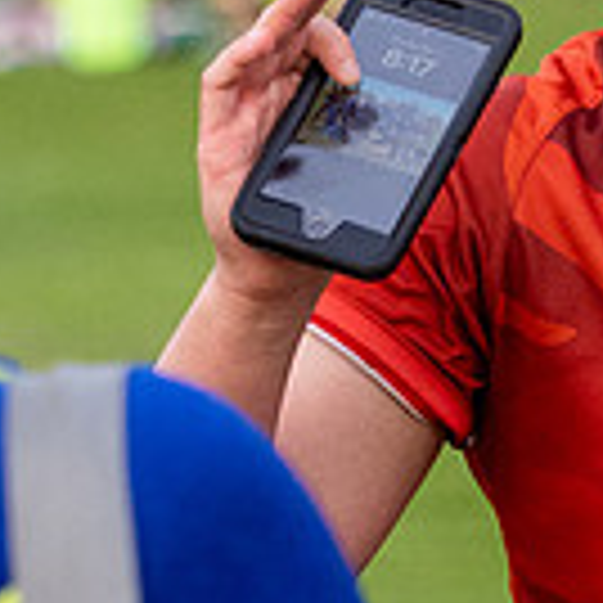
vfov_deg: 3.1
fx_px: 11293
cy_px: -183
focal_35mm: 573
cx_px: 742
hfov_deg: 3.1
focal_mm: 67
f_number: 2.8
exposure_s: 1/1000
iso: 1250
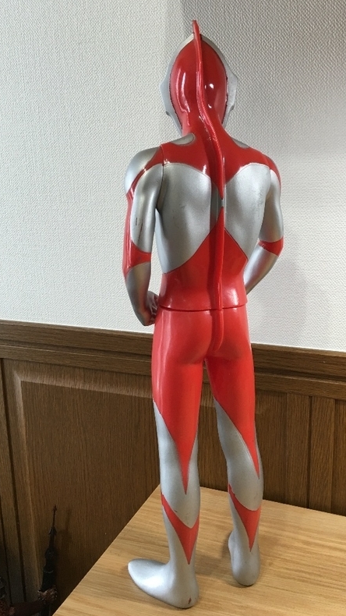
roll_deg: +0.3
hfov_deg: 36.5
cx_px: 207
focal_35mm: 32
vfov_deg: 61.0
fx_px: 522
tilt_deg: -12.0
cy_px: 310
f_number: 2.2
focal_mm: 4.15
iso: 50
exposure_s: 1/33
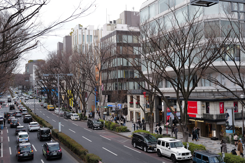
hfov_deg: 45.5
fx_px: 292
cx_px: 122
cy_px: 82
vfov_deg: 31.2
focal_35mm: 43
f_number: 3.5
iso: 100
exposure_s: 1/125
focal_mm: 43
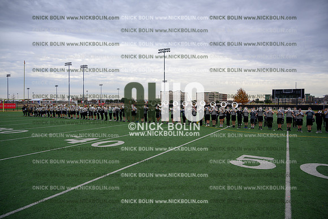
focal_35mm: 24
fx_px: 219
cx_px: 164
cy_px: 110
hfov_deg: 73.7
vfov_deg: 53.2
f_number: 4
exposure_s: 1/640
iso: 200
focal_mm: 24
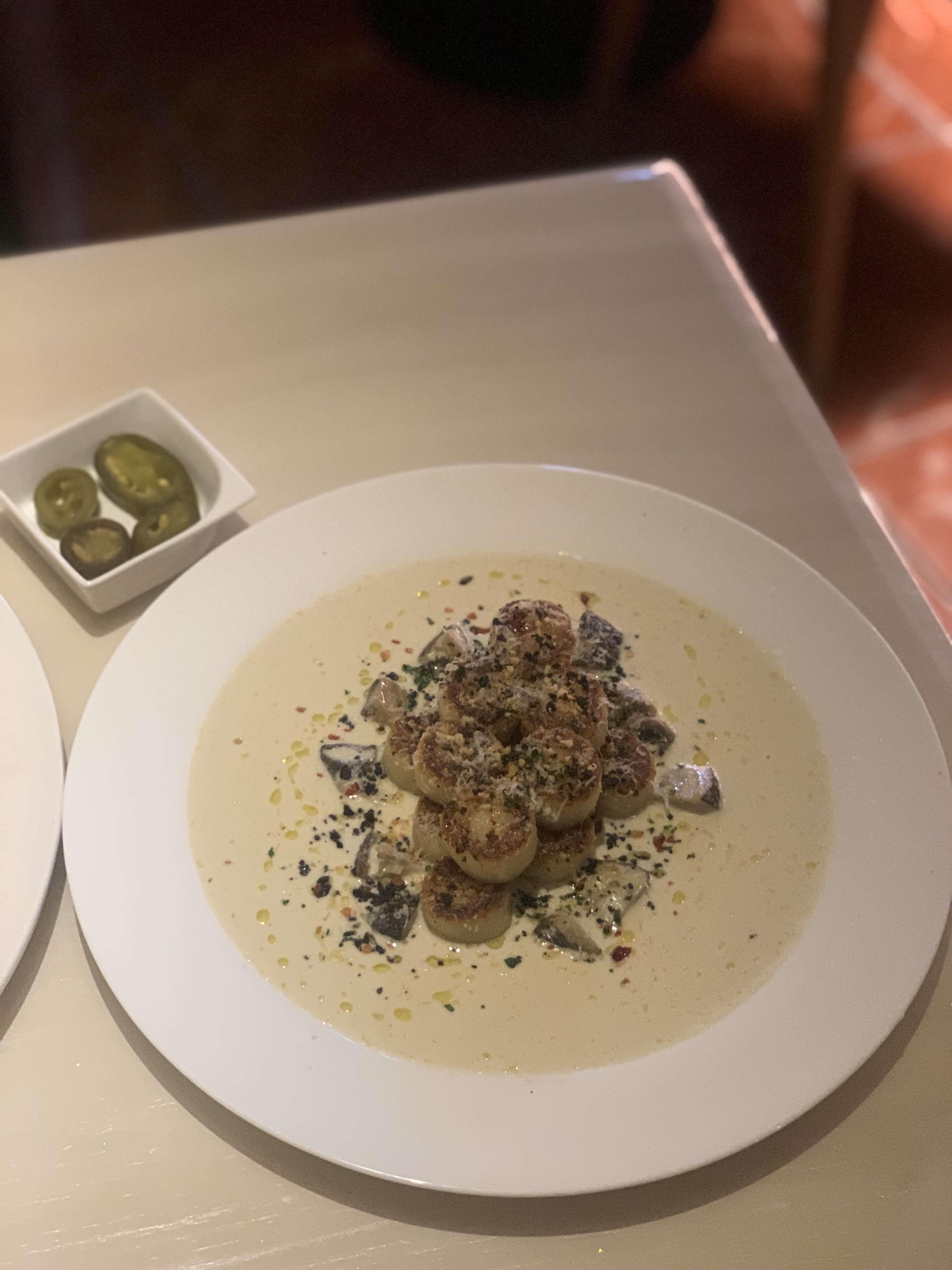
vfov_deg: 36.8
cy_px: 635
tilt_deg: -49.2
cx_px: 476
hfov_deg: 28.0
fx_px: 1907
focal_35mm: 52
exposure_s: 1/30
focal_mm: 6
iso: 500
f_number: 2.4
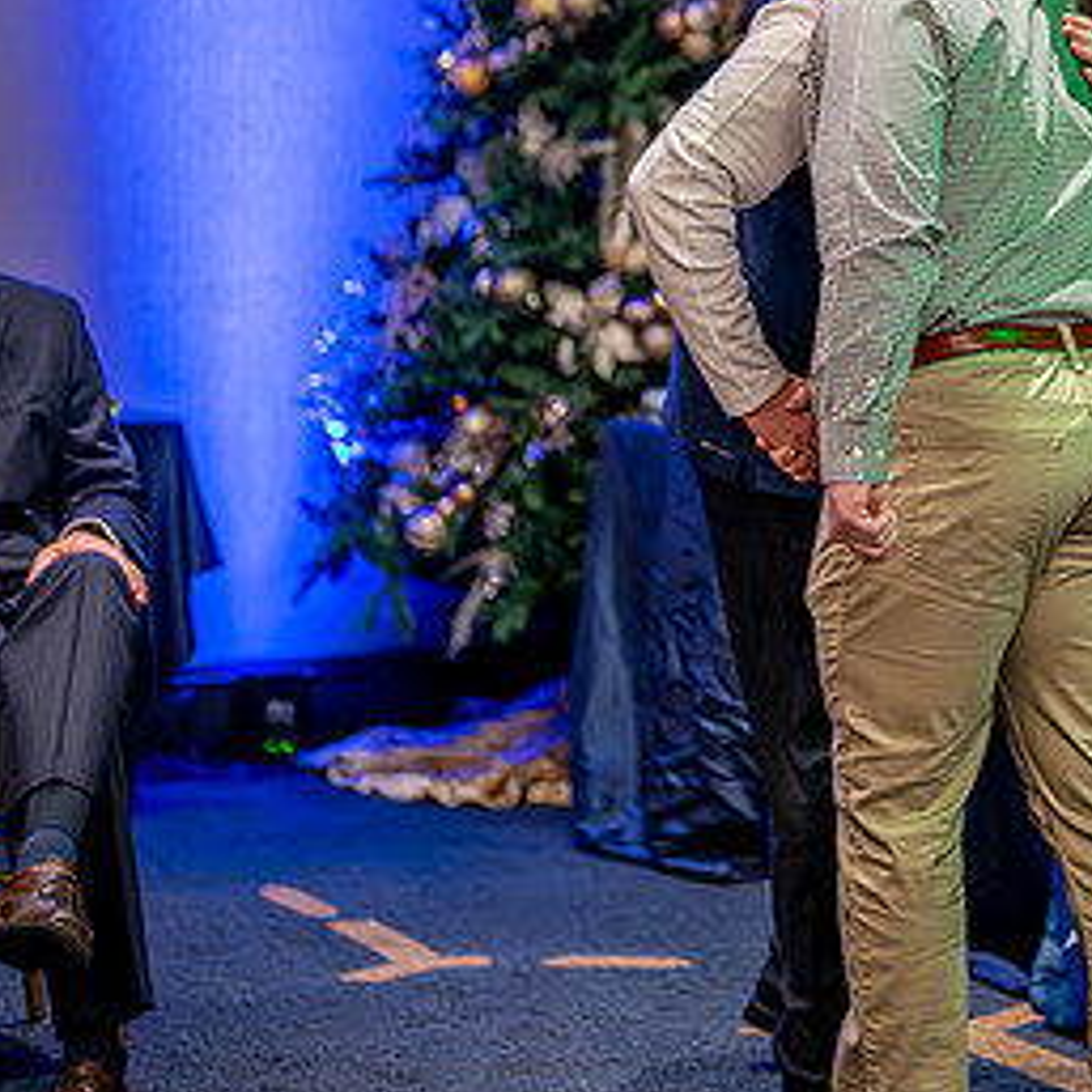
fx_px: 4354
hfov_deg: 14.2
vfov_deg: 14.2
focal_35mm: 122
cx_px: 970
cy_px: 146
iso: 1600
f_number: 1.2
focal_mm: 50
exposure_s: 1/400
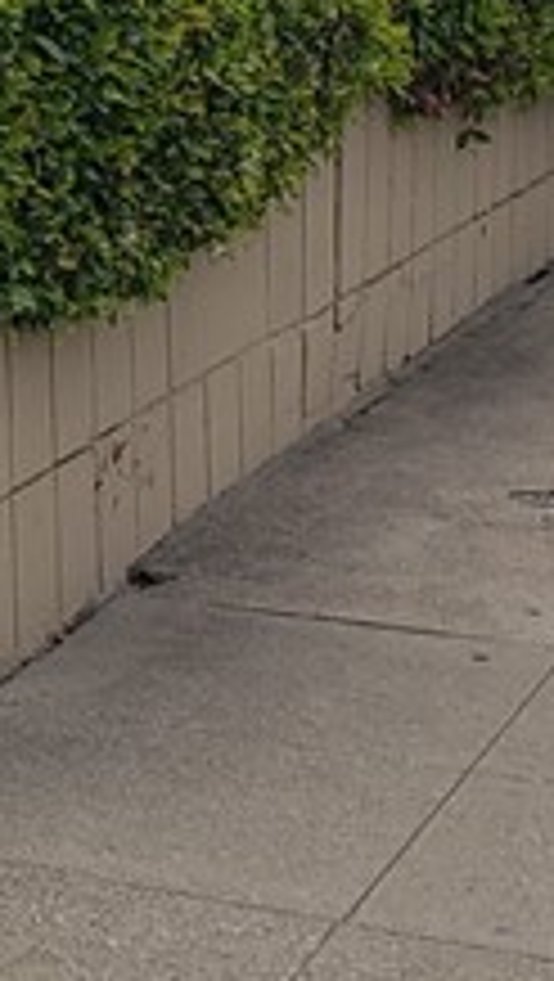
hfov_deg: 8.4
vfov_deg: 15.2
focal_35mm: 133
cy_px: -374
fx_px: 3465
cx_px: -730
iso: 50
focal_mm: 4.3
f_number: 2.4
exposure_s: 1/2439
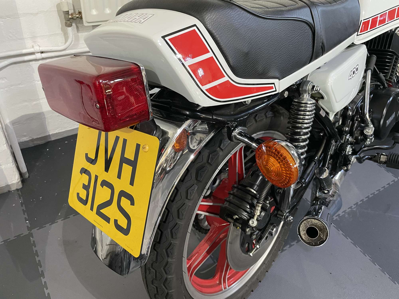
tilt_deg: -40.8
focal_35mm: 26
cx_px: 200
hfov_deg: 67.3
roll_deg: -6.0
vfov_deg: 53.1
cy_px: 150
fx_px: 300
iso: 400
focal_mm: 4.2
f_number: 1.6
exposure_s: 1/50
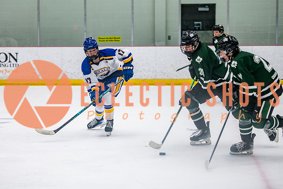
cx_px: 111
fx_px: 1007
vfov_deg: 10.7
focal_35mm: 128
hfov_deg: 16.0
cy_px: 94
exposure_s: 1/640
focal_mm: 102
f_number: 3.2
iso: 2000
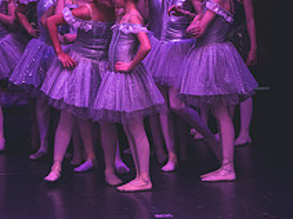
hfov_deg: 8.1
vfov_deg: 6.1
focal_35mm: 245
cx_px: 101
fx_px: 2074
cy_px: 138
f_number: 2.8
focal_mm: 120
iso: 5000
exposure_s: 1/250
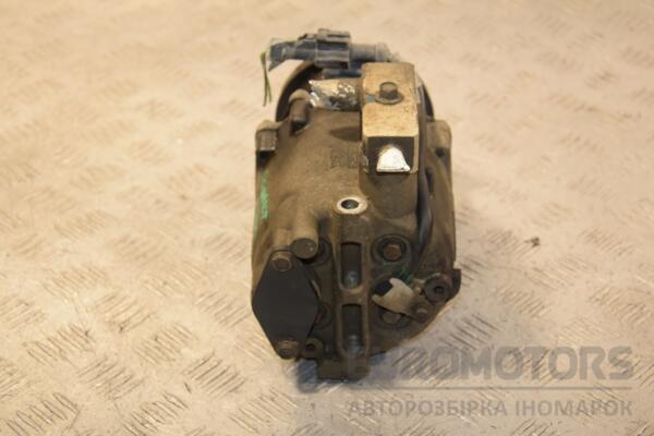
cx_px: 327
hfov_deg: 26.0
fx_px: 1417
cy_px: 218
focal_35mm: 78
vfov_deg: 17.5
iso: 800
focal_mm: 52
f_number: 5.6
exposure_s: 1/200
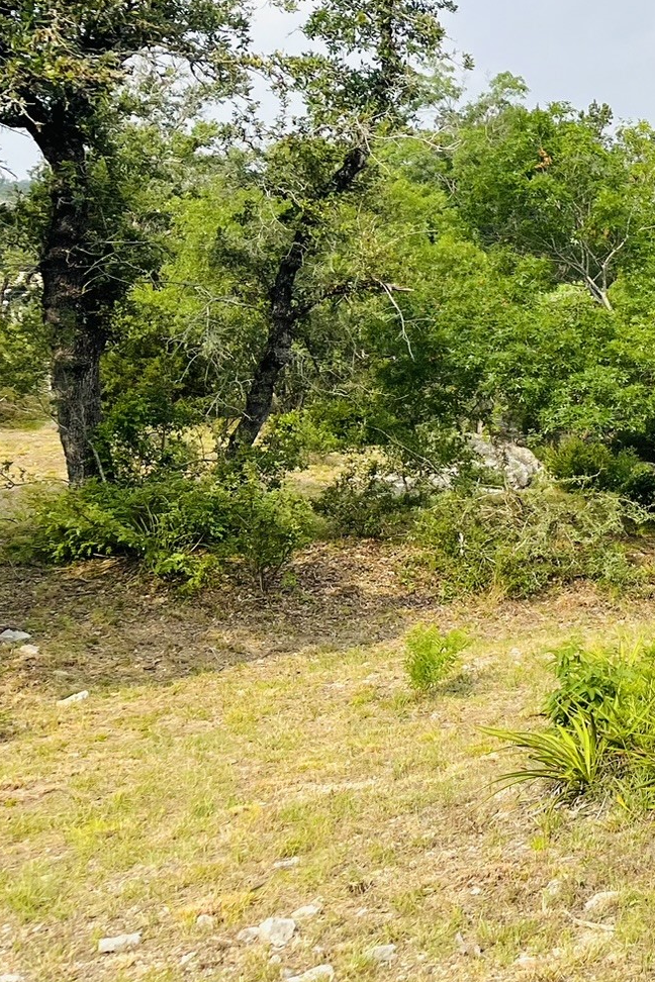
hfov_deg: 19.9
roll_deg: +0.3
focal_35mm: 57
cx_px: 1032
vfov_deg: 34.4
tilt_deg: -0.2
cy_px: 265
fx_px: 1556
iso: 50
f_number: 1.6
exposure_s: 1/3311
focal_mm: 5.1
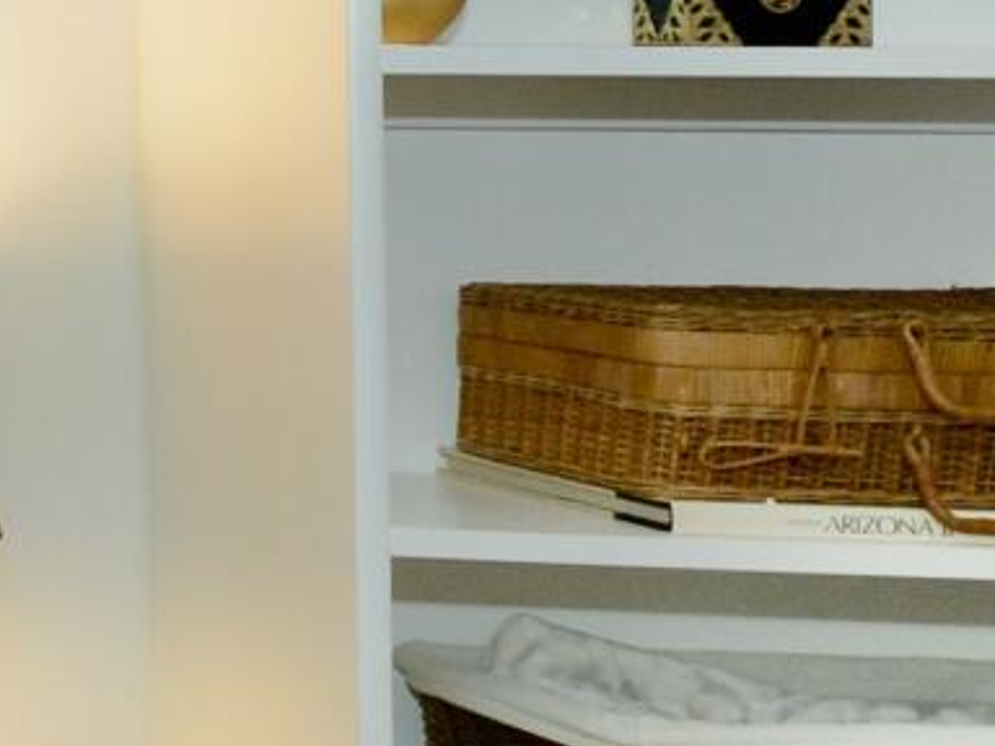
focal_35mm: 90
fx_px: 2587
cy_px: 180
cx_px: -1857
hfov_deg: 12.1
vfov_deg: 16.3
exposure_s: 1/60
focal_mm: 12
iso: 800
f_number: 7.1
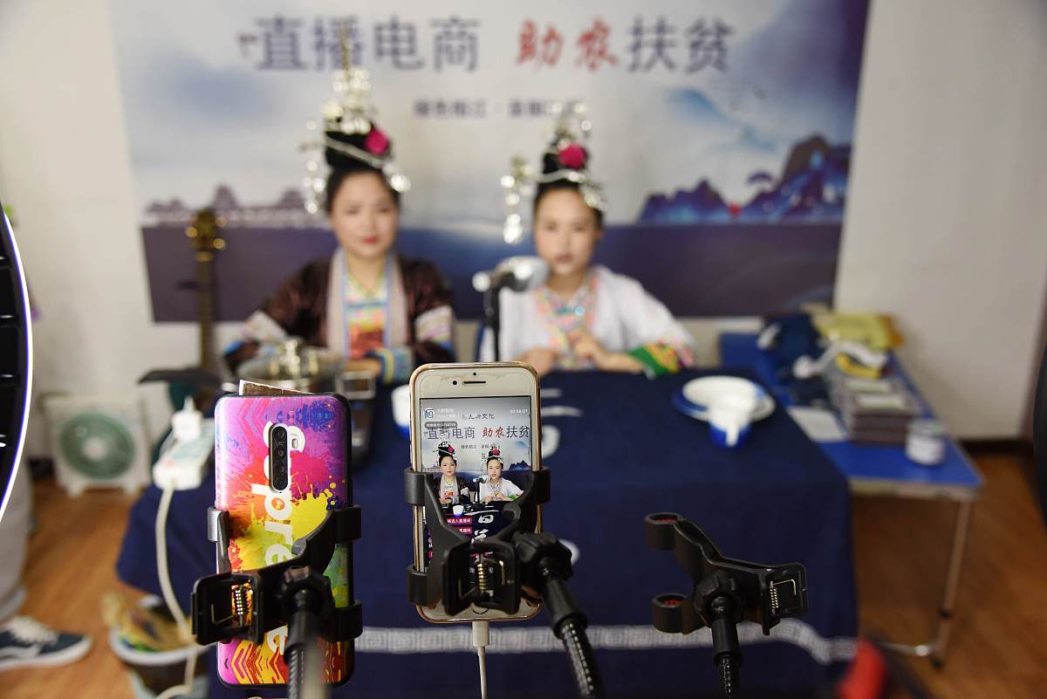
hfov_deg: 60.3
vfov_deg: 42.4
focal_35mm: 31
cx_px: 524
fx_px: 902
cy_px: 350
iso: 1000
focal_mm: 31
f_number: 4.5
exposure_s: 1/125
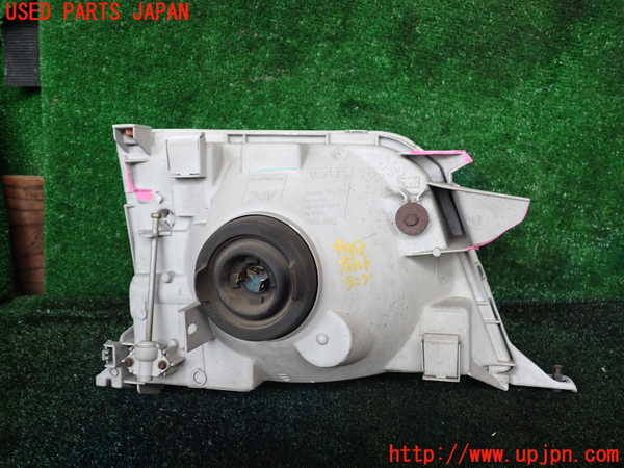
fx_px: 541
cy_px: 234
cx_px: 312
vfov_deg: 46.8
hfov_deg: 60.0
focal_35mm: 30
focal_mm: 5.4
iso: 100
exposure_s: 1/80
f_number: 2.3
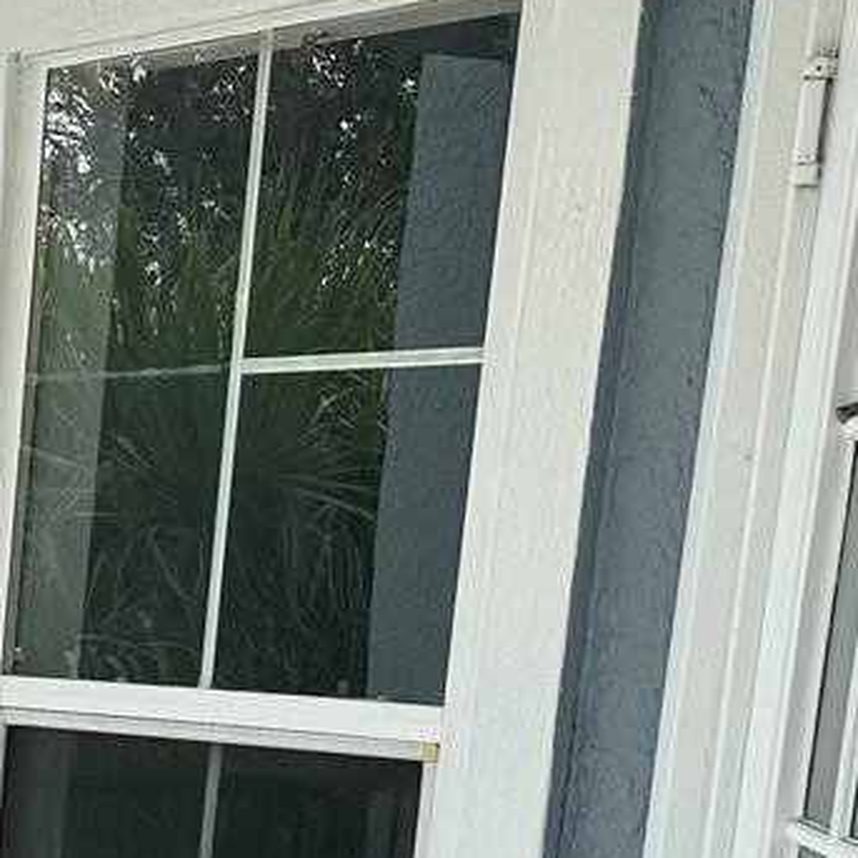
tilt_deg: -14.0
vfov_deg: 16.4
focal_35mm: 99
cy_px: 1188
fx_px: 2776
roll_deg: -1.0
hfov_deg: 15.2
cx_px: -683
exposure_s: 1/791
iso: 80
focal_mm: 6.86
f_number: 1.78
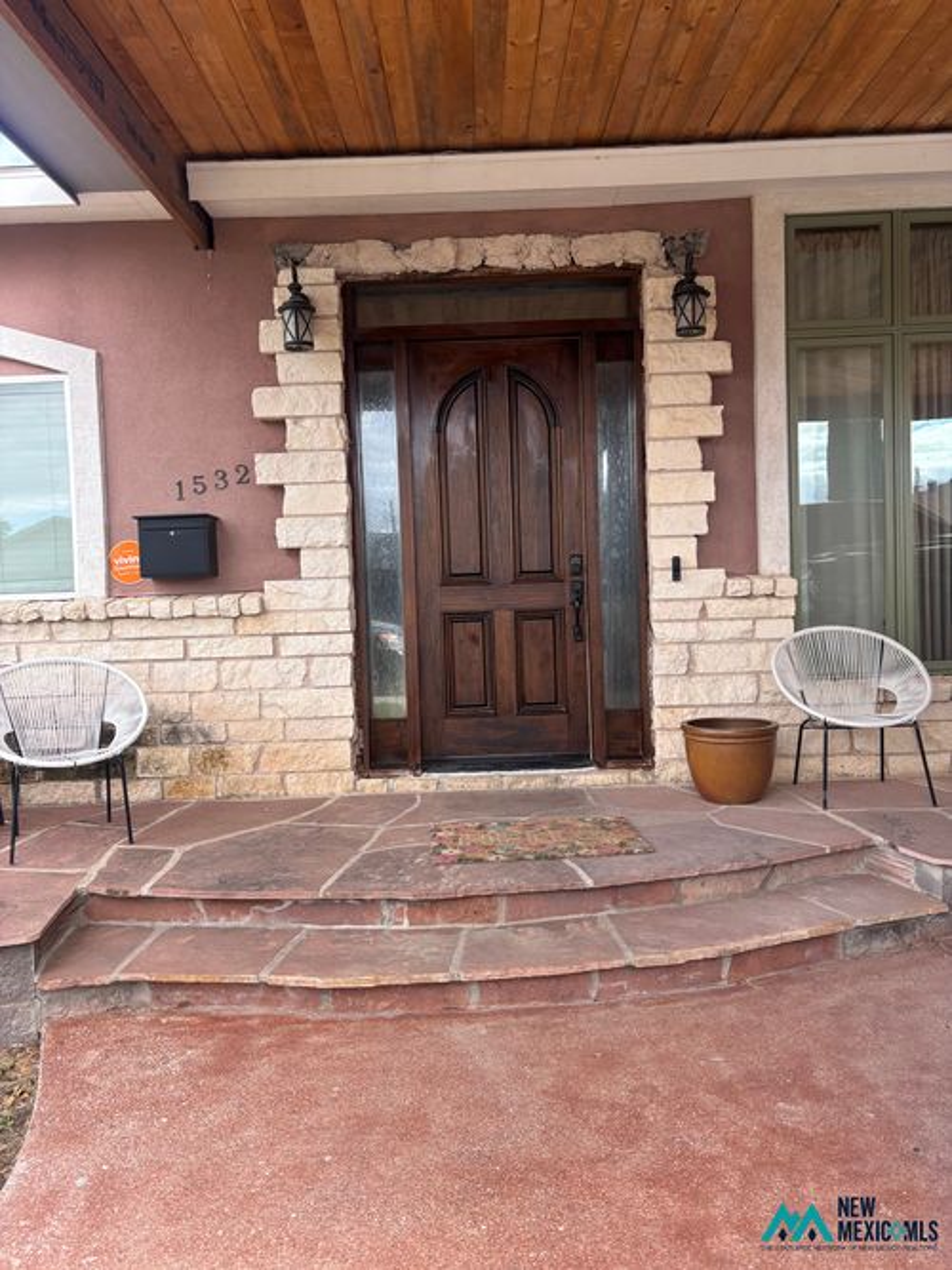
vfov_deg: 67.3
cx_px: 476
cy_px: 635
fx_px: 954
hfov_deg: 53.0
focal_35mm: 26
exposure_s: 1/437
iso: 50
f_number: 1.6
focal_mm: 5.96
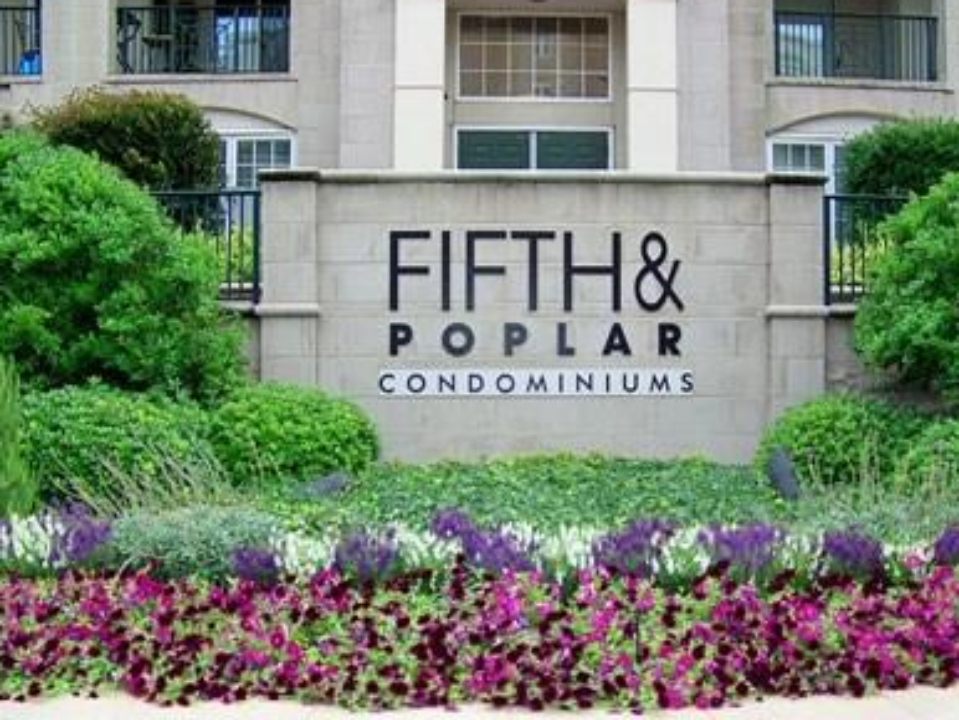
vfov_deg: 35.2
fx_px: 1137
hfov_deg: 45.7
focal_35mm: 41
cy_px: 375
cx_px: 527
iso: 64
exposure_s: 1/320
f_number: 2.8
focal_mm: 5.85
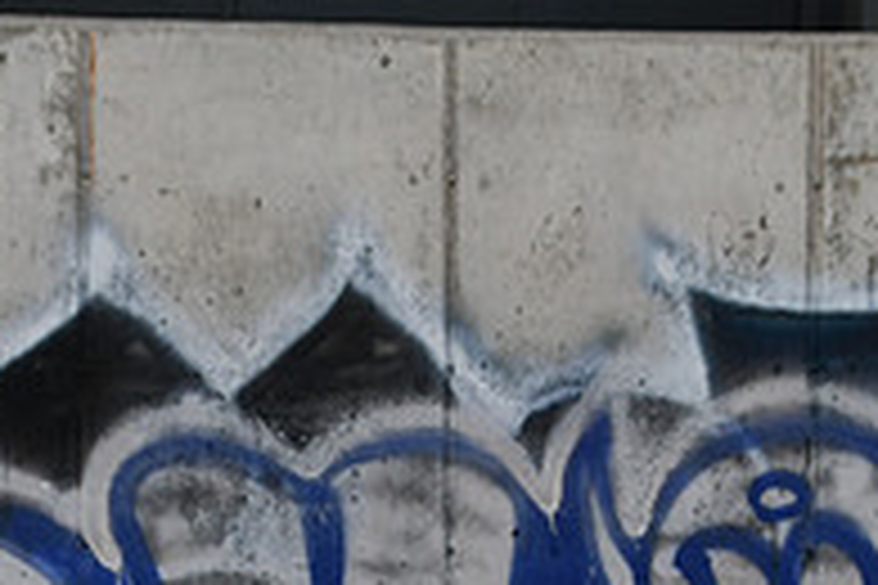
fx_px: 7170
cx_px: 554
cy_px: 794
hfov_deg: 7.0
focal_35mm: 294
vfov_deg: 4.7
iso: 200
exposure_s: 1/250
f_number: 6.3
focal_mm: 66
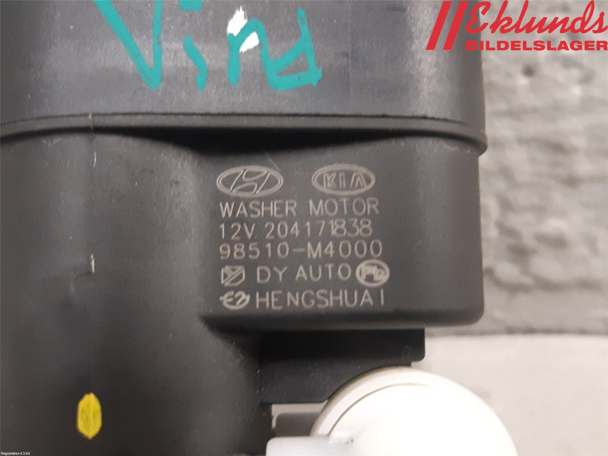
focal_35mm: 26
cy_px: 228
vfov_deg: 53.1
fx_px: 457
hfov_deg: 67.3
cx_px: 304
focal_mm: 3.93
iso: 250
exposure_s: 1/33
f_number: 1.7
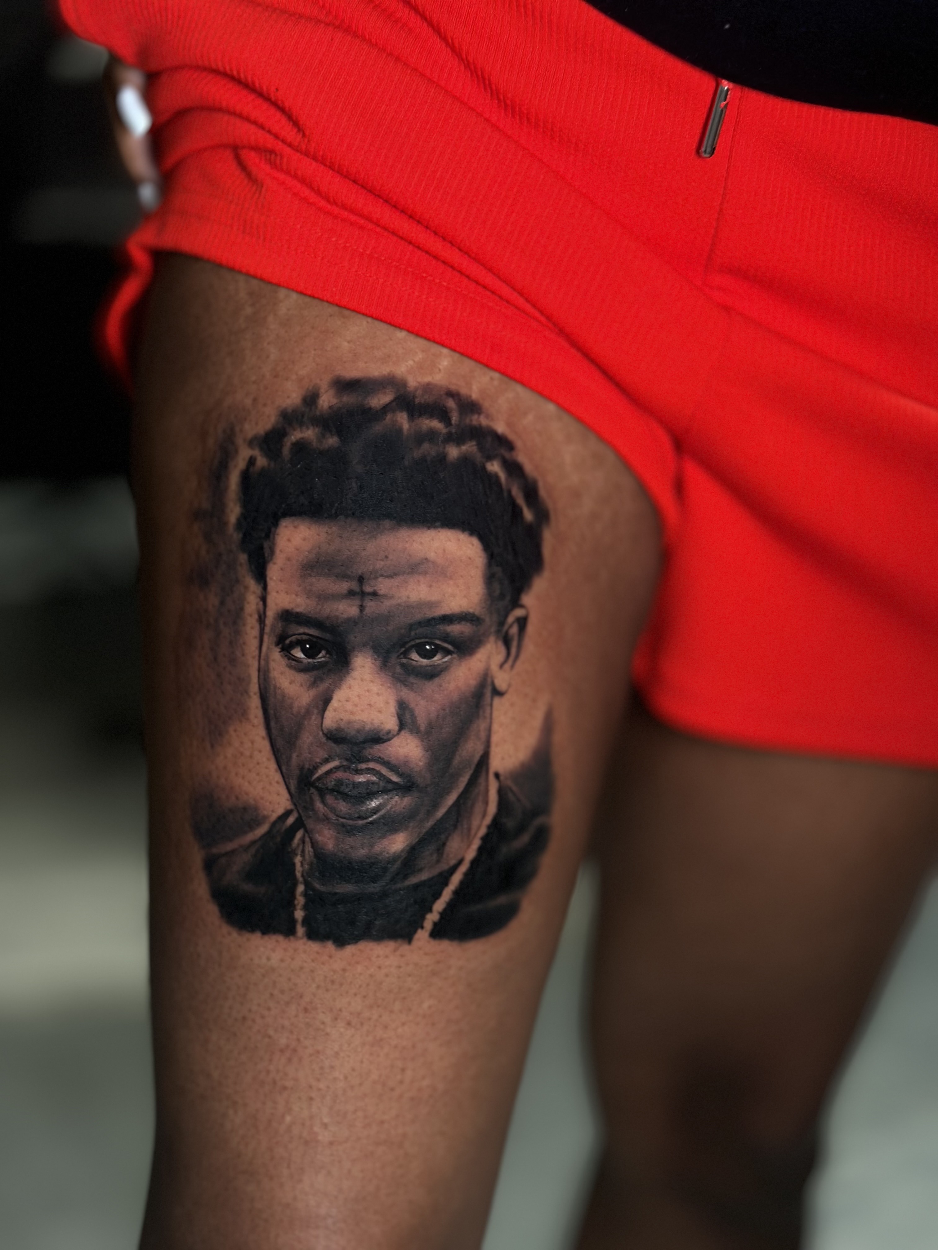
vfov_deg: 39.7
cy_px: 625
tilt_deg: -14.8
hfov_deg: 30.3
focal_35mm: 48
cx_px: 469
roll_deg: -1.6
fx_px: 1734
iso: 320
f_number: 1.78
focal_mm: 6.86
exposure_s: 1/40
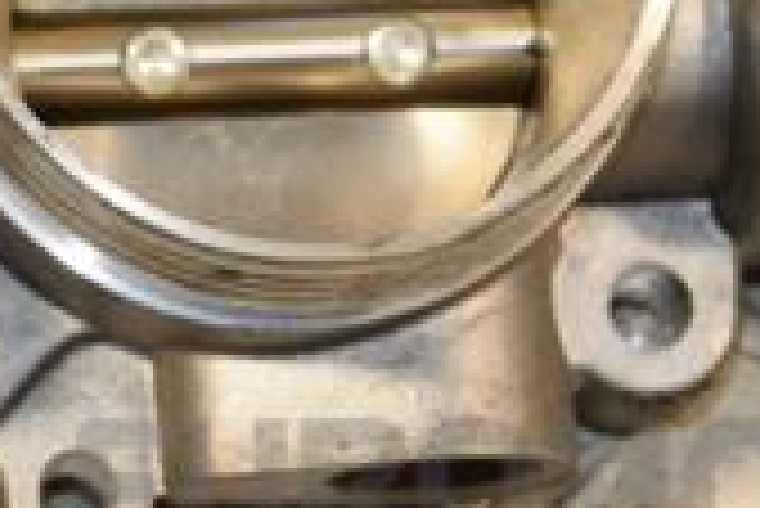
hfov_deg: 5.9
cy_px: -112
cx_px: -9
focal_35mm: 351
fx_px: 7416
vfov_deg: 3.9
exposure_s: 1/200
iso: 800
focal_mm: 66
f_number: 8
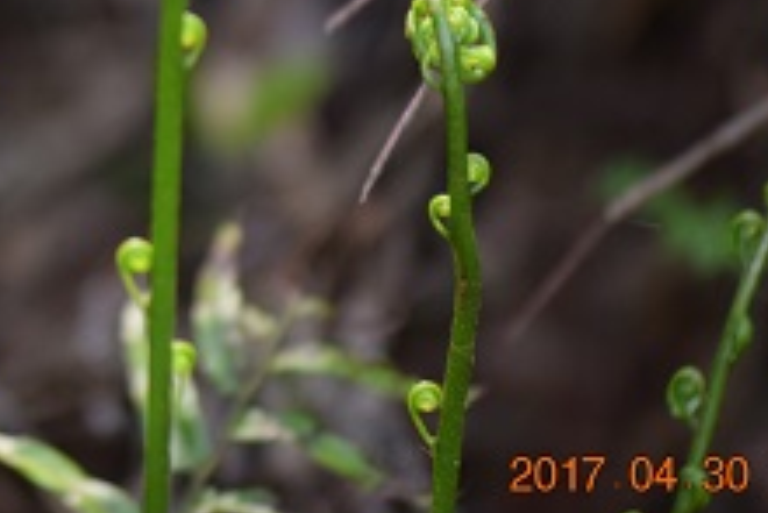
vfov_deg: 2.8
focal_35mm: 490
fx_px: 10460
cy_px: 0
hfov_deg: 4.2
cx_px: 70
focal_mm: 150
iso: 800
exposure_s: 1/100
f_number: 5
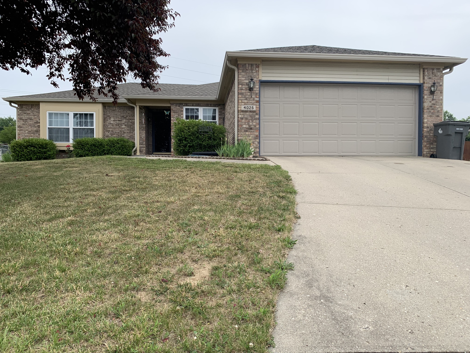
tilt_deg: -2.4
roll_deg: +0.3
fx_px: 353
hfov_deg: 67.3
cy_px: 176
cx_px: 235
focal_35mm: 26
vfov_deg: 53.1
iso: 25
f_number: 1.8
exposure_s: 1/1282
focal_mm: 4.25
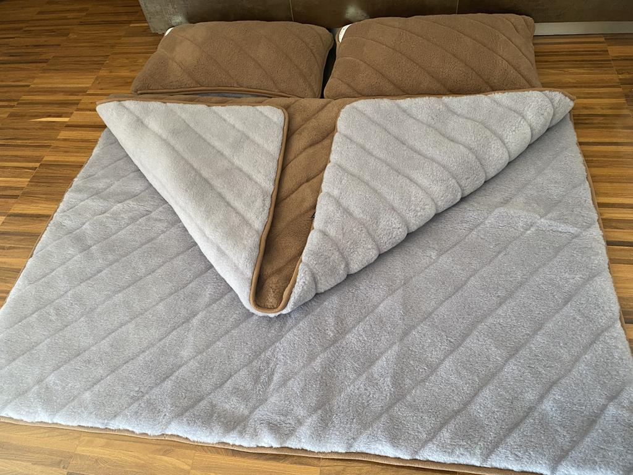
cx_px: 316
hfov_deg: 67.3
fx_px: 475
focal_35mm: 26
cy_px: 238
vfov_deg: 53.1
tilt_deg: -52.3
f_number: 1.8
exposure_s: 1/60
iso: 125
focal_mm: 4.25
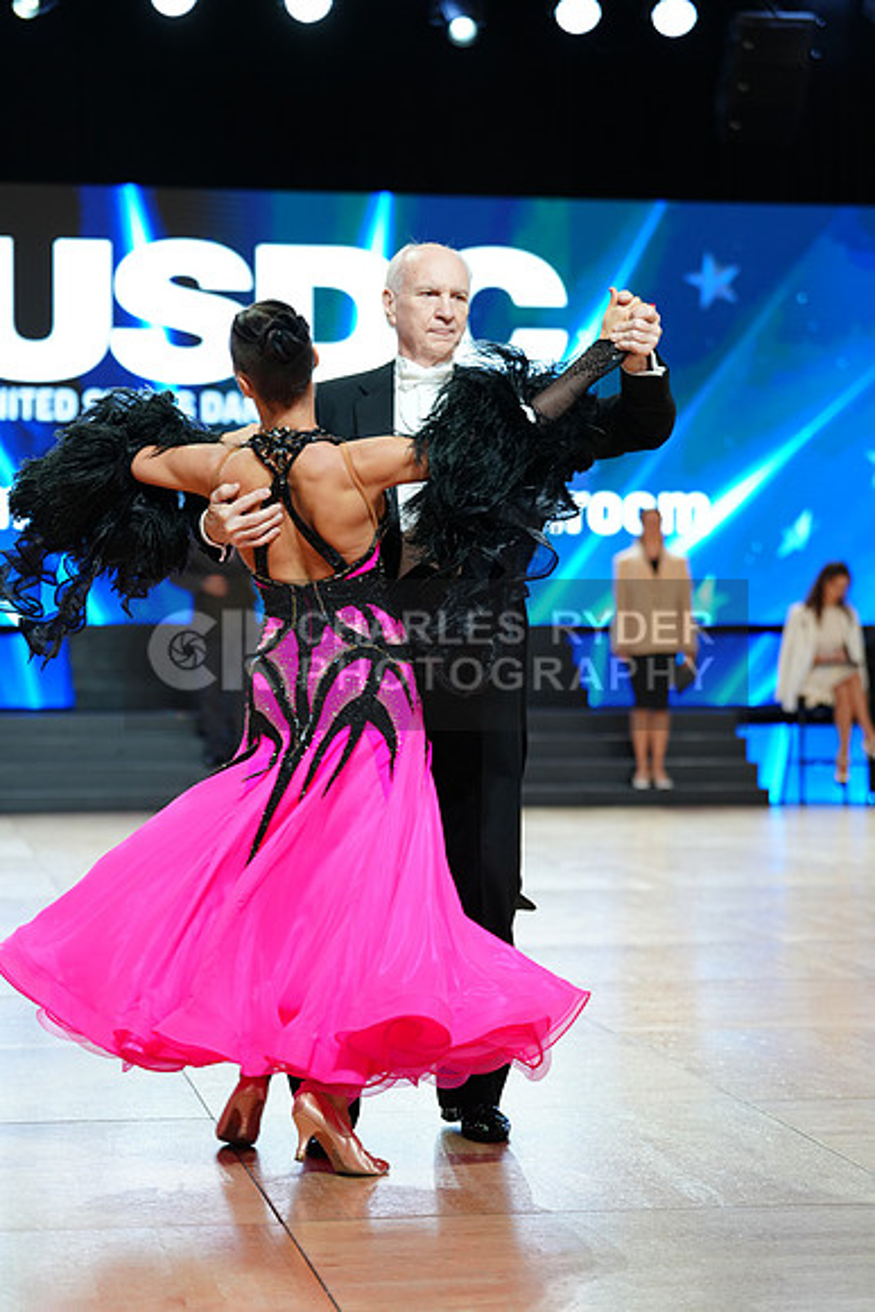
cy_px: 656
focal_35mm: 79
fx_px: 2878
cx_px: 438
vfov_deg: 25.7
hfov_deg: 17.3
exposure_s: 1/400
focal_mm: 79
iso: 640
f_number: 2.8
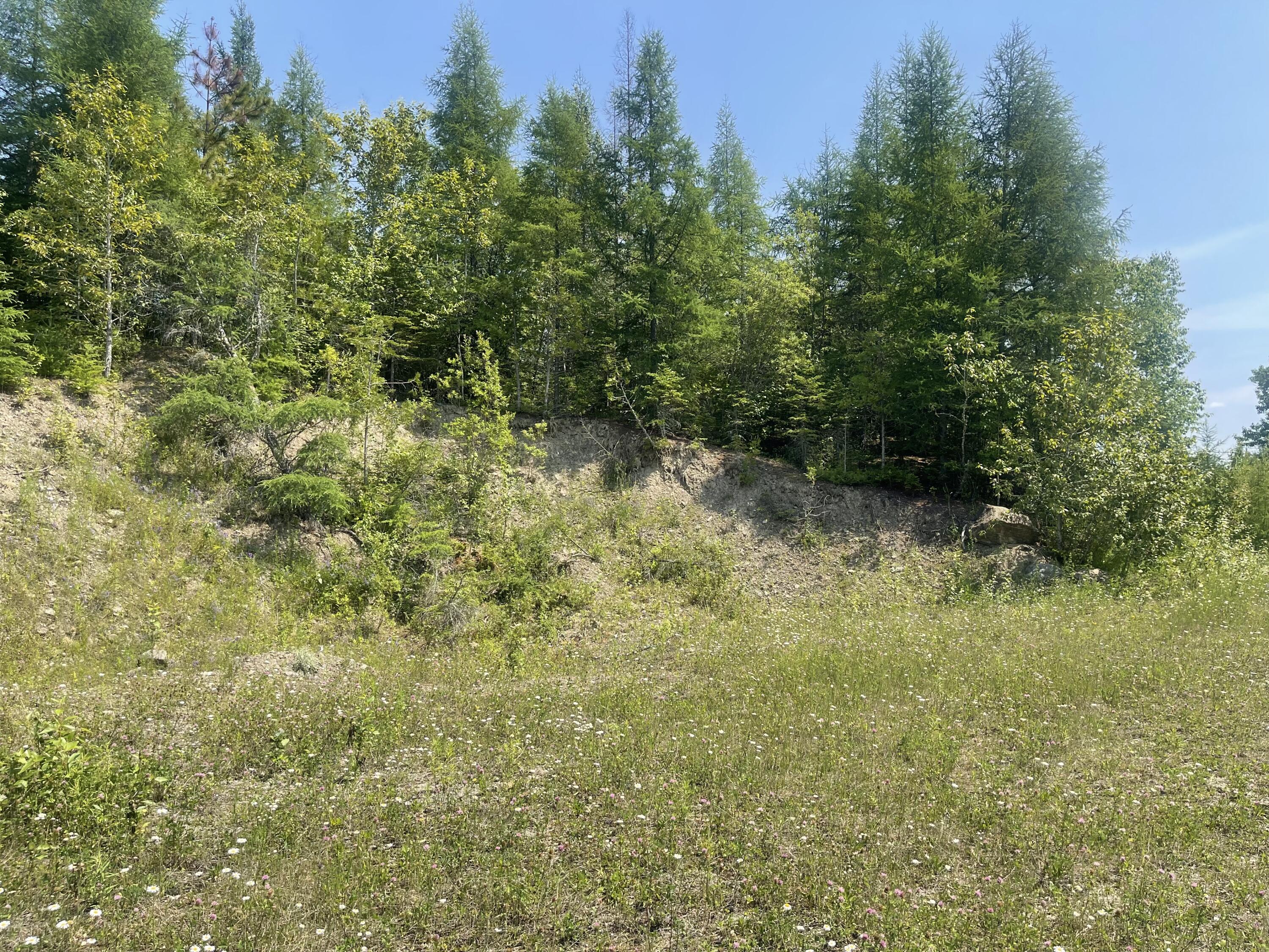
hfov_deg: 69.4
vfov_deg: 54.9
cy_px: 476
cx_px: 634
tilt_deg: +3.8
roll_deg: -0.4
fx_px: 916
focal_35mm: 25
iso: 32
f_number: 1.6
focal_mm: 5.1
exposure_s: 1/1795
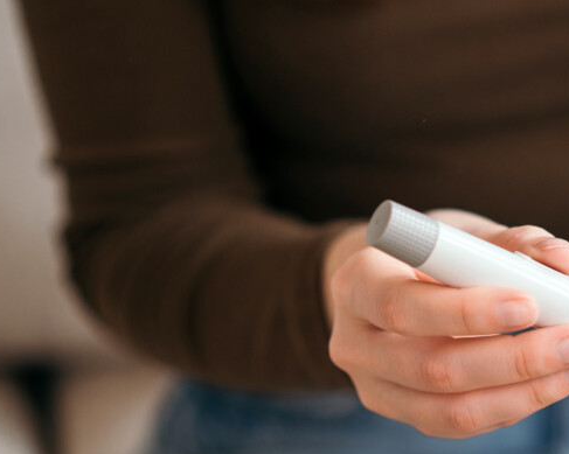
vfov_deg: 9.2
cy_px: 267
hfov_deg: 11.4
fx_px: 2827
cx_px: 583
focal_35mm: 168
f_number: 2.5
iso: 400
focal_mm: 85
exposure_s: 1/160
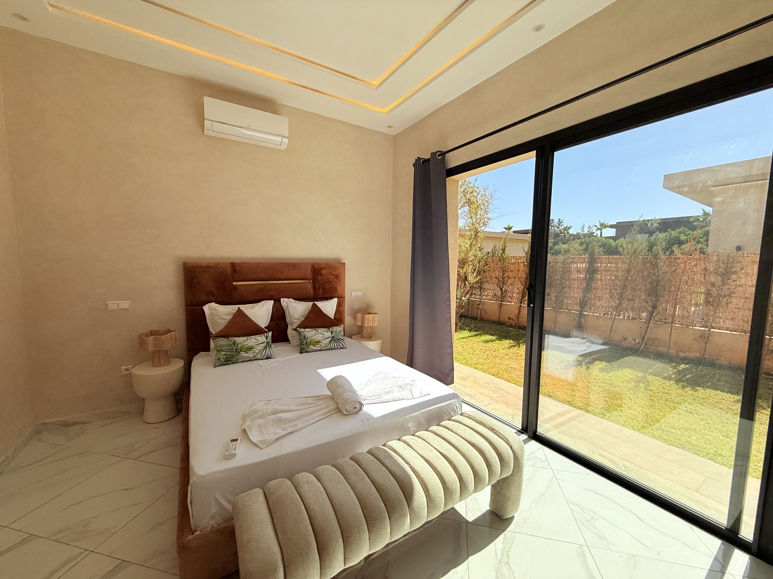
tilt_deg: -5.6
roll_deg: -1.6
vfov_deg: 85.7
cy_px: 290
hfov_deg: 102.1
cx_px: 386
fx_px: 313
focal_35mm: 14
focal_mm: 2.22
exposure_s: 1/2976
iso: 50
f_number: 2.2
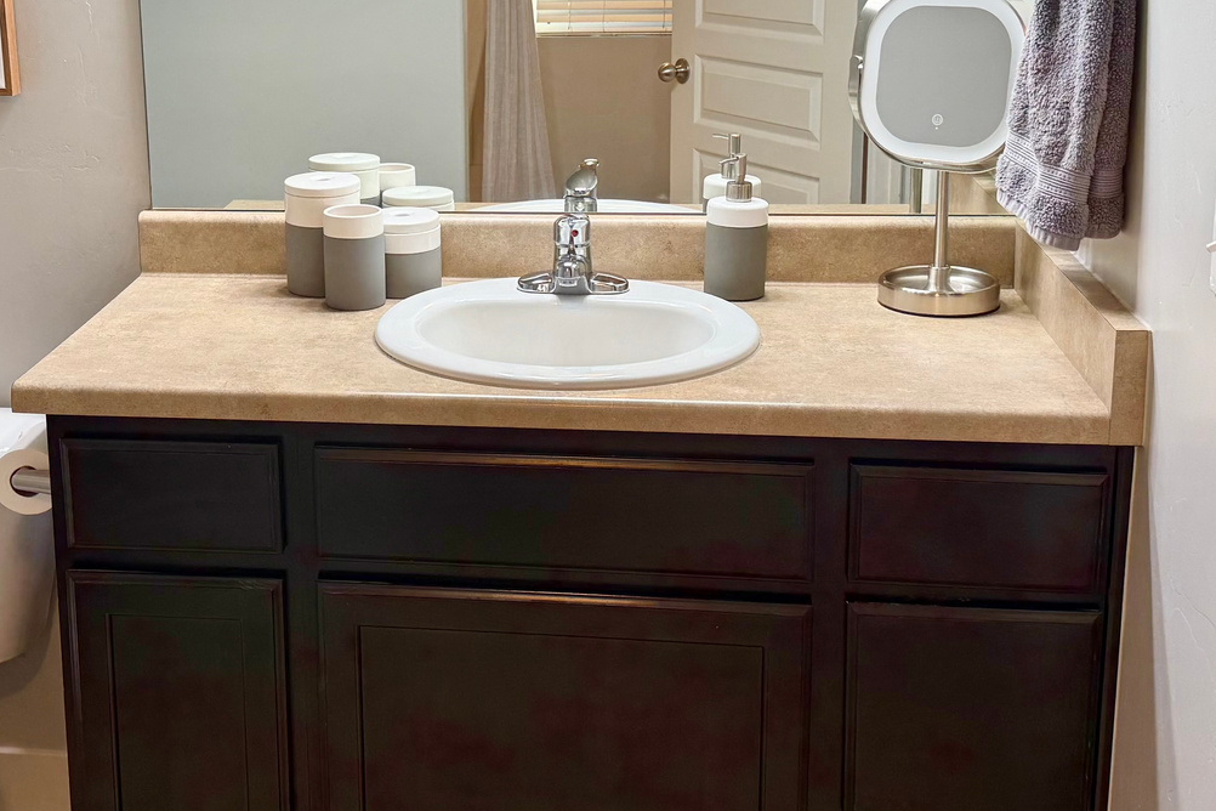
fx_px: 1723
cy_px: 260
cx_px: 377
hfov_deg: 38.3
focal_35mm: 51
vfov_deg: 26.3
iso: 160
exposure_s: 1/120
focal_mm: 6.76
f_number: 1.78
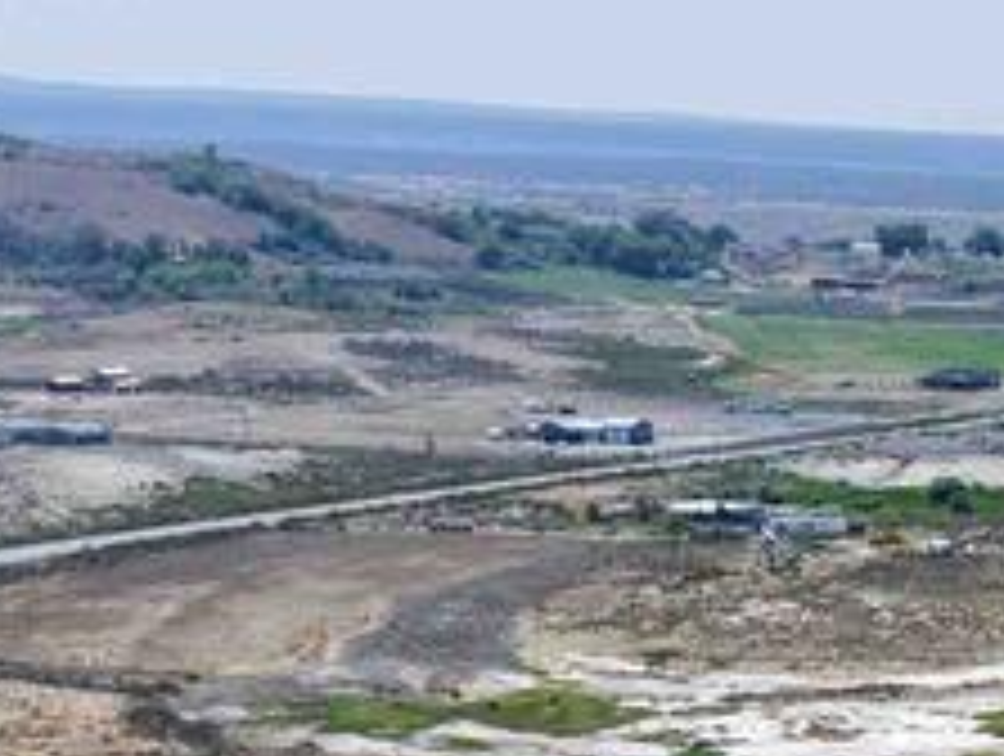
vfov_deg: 11.8
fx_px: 3196
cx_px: 1769
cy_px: 1611
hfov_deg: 15.5
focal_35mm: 110
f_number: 1.8
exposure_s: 1/5000
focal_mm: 8.67
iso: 120
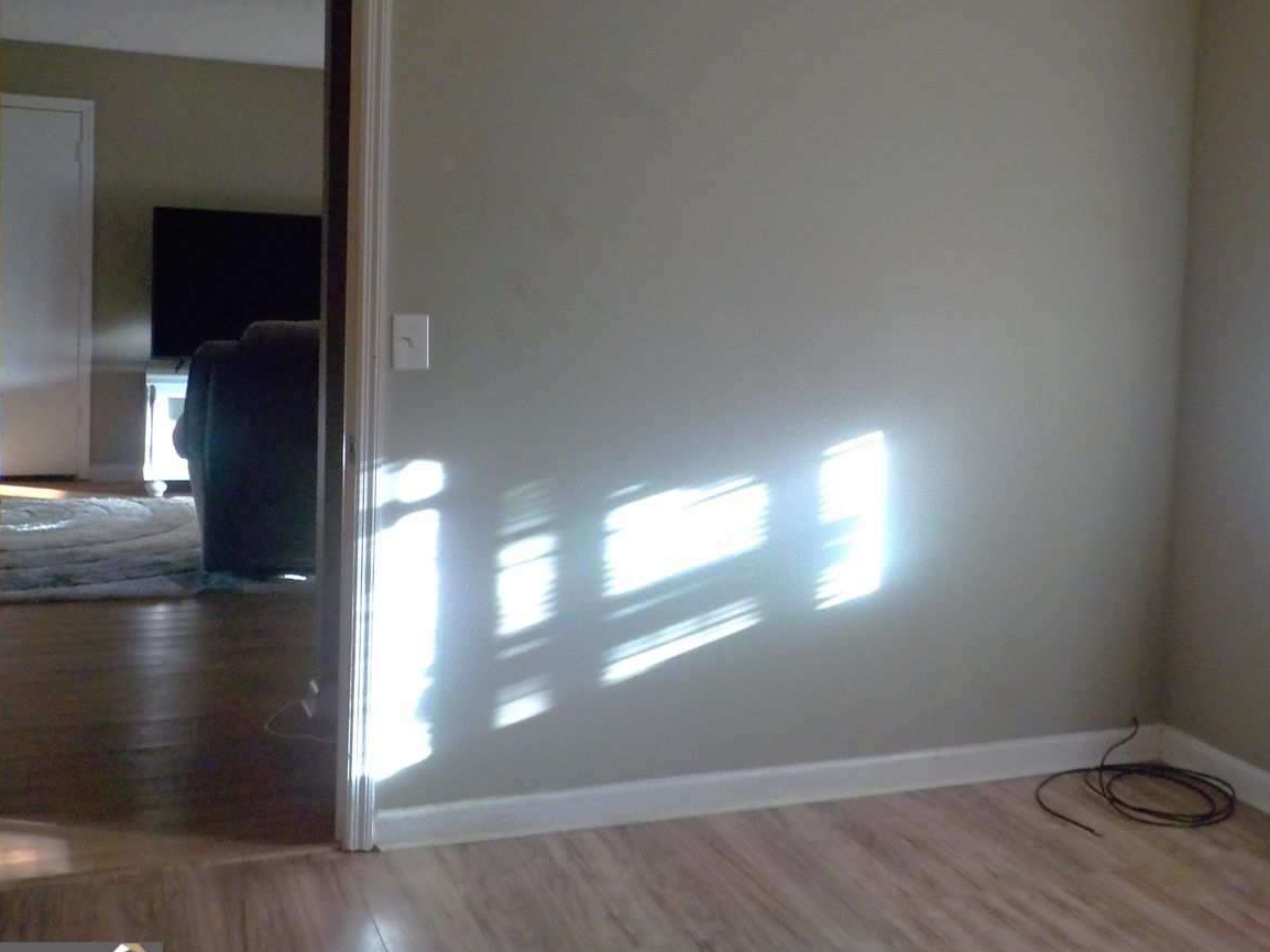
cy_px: 385
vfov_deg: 36.7
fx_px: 1431
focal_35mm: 39
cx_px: 802
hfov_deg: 47.4
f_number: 3.3
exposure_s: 1/30
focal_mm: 4.1
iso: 280
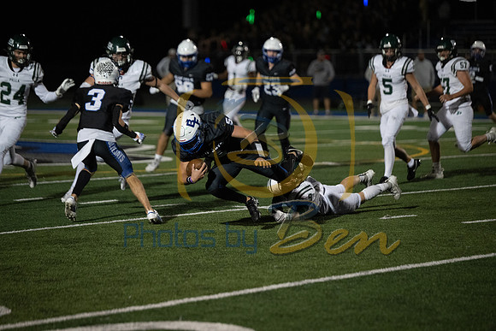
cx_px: 248
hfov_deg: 12.8
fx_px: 2205
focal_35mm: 160
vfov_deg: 8.6
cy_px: 166
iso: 5000
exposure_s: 1/1600
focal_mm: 160
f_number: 2.8
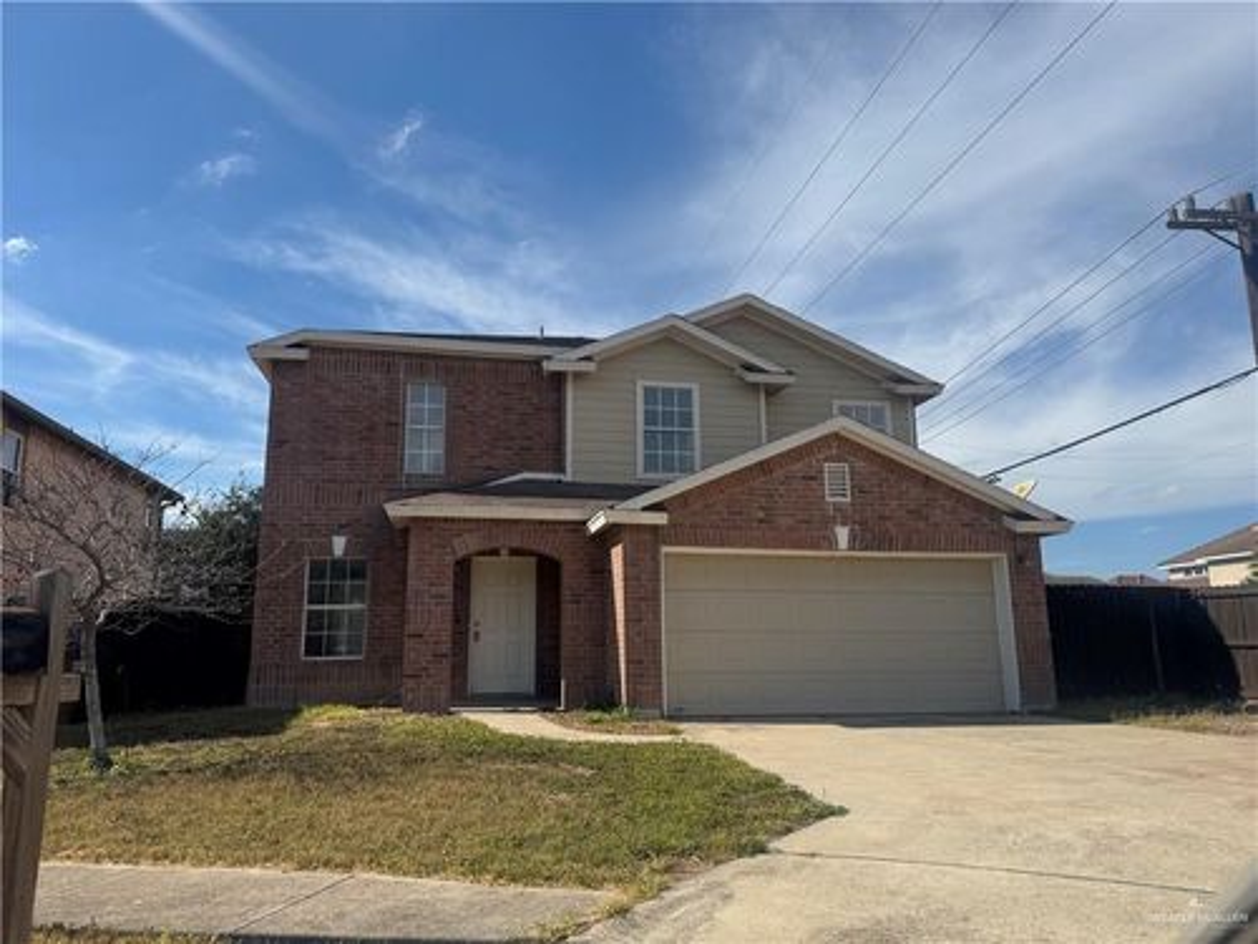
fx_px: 872
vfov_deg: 56.8
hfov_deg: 71.6
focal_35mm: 24
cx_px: 629
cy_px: 472
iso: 80
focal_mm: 6.76
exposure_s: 1/7092
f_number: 1.78
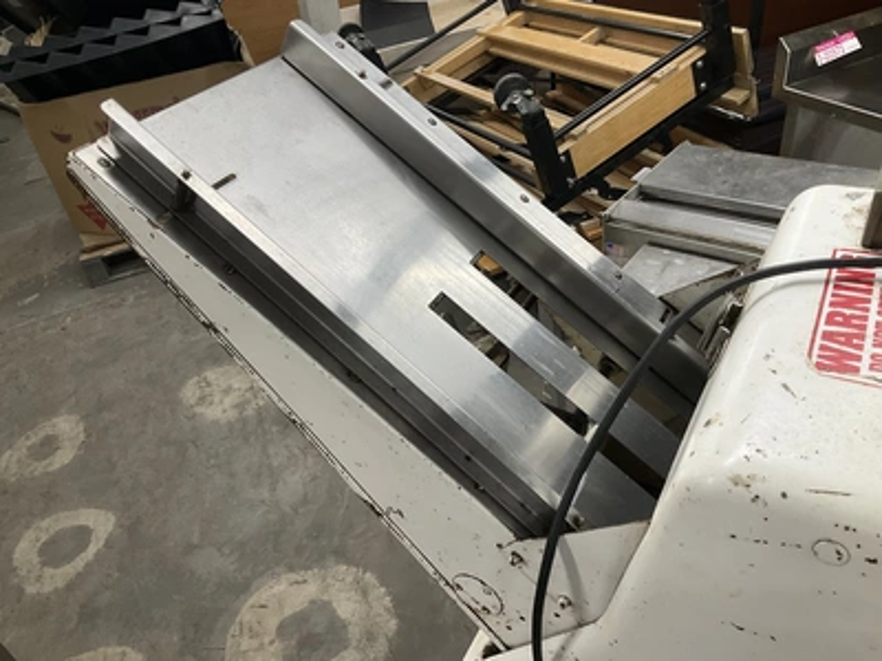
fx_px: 739
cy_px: 330
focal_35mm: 29
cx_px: 441
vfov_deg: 48.2
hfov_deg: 61.7
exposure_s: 1/60
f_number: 1.8
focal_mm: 3
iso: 50
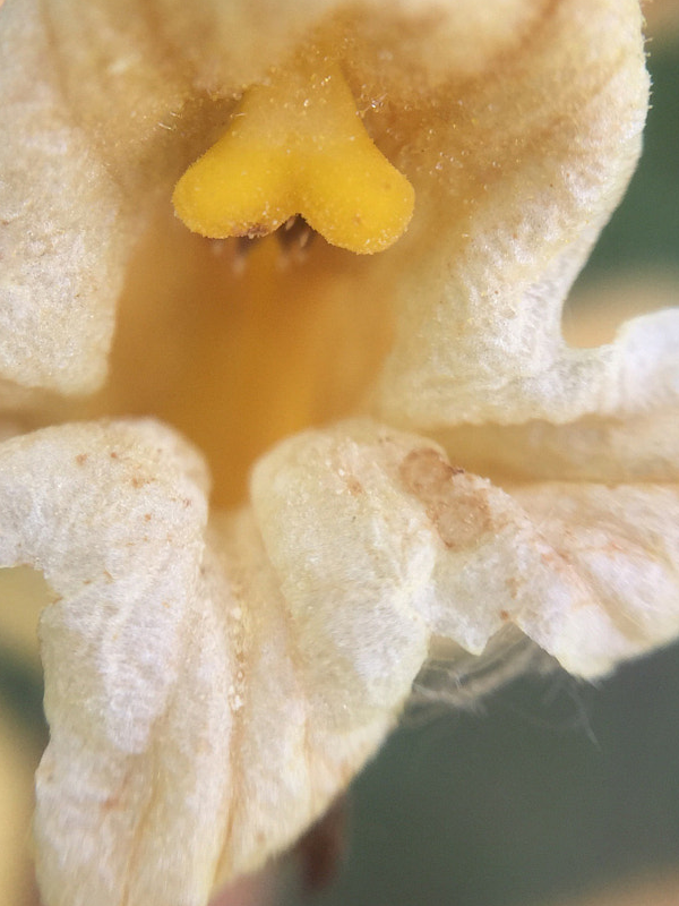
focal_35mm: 58
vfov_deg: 33.0
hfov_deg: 25.2
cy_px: 310
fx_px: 1517
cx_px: 286
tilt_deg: -82.6
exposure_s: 1/380
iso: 32
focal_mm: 4.15
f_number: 2.2
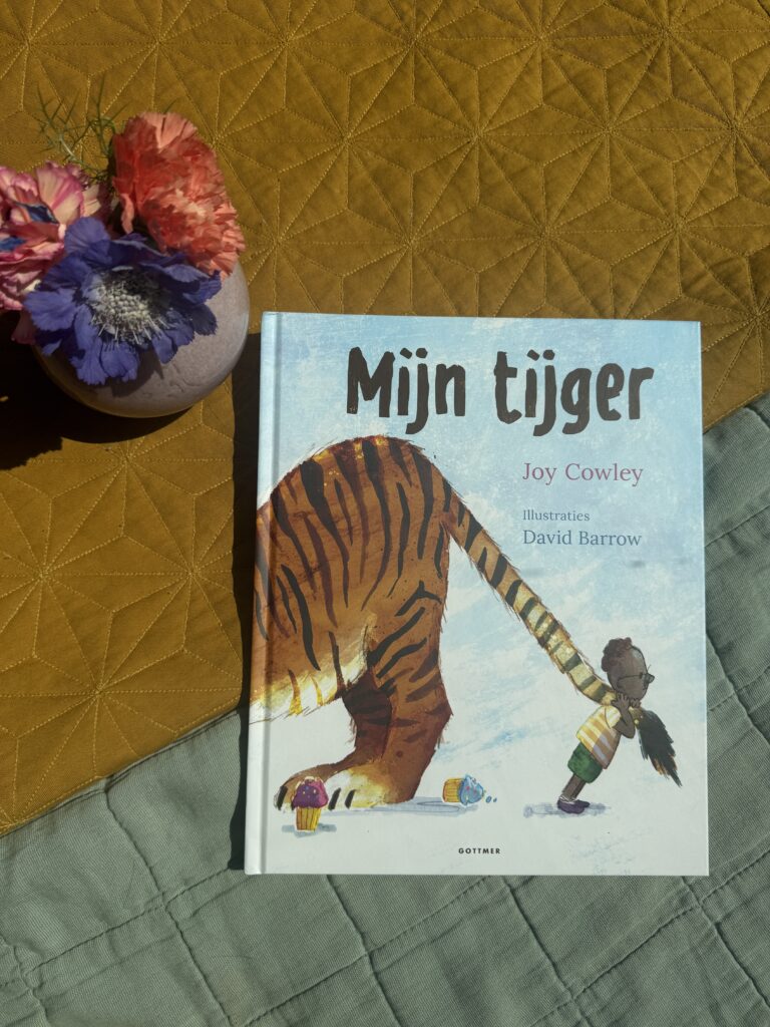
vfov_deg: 71.6
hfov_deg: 56.8
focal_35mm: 24
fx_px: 712
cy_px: 514
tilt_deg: -83.1
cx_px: 385
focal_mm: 6.76
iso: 80
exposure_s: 1/10309
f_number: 1.78
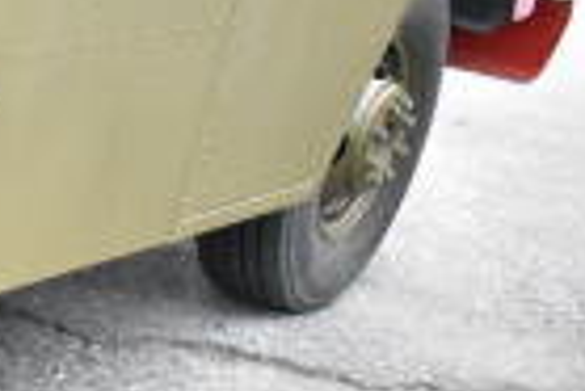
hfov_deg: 12.2
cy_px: 376
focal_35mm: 145
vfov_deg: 9.4
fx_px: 2359
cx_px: -669
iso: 8000
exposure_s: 1/4000
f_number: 3.8
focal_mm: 22
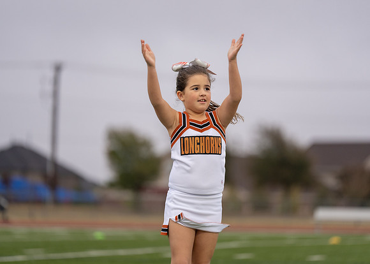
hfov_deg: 10.8
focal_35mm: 187
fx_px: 1960
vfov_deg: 7.7
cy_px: 132
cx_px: 185
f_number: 2.8
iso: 500
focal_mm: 178
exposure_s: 1/1000
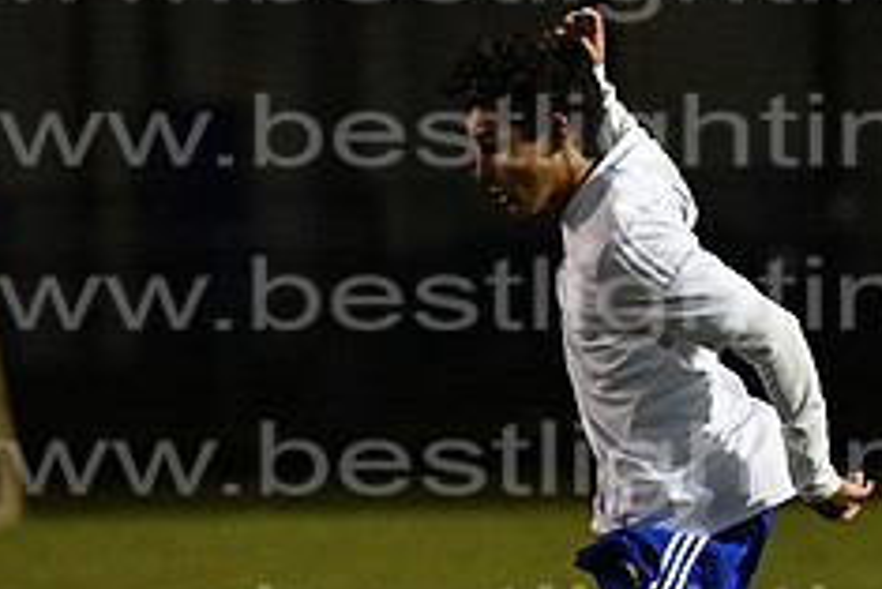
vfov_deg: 2.0
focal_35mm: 684
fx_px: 16773
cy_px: 550
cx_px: 754
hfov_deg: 3.0
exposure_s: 1/1000
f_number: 4
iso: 6400
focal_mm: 185
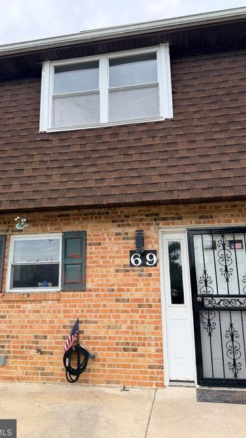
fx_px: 313
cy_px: 217
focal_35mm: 27
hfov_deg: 42.8
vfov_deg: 69.9
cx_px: 112
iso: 100
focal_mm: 6.76
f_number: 1.78
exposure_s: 1/2611
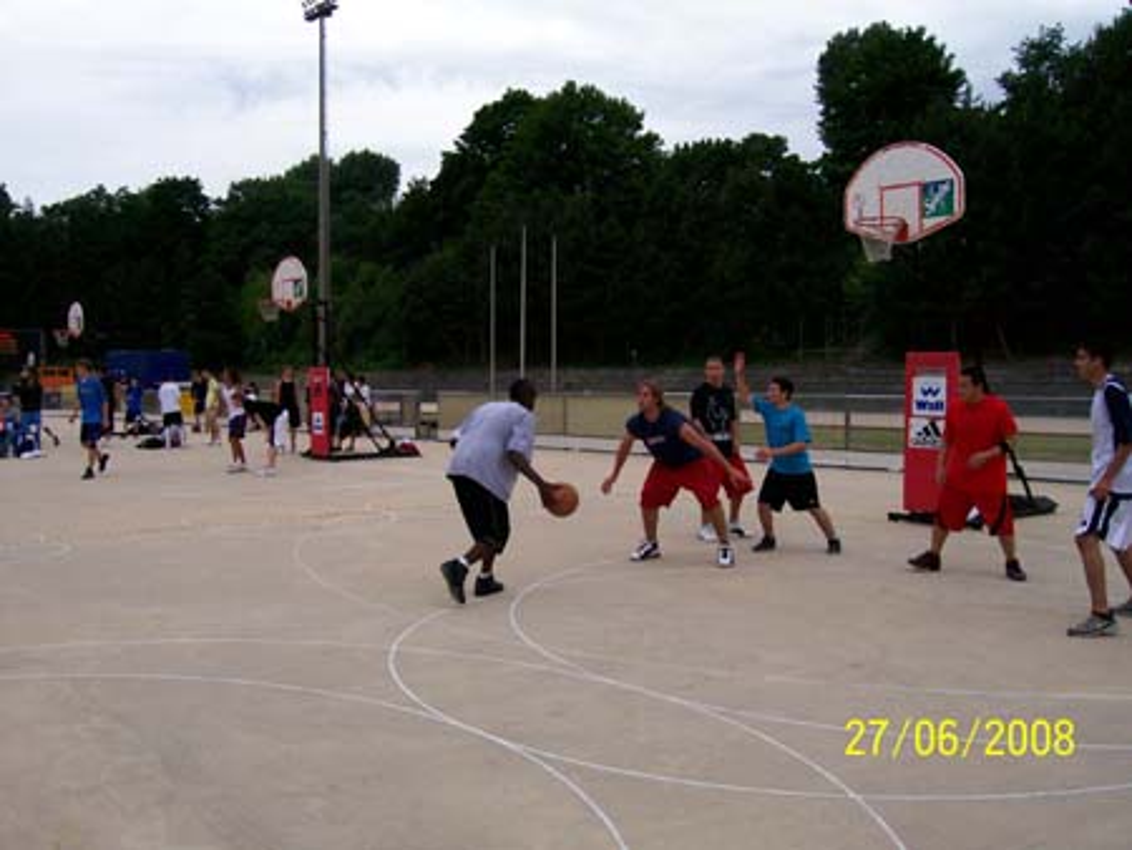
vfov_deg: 41.8
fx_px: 1112
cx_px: 566
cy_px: 425
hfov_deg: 53.9
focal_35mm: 34
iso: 80
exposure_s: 1/417
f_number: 5.1
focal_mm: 5.6
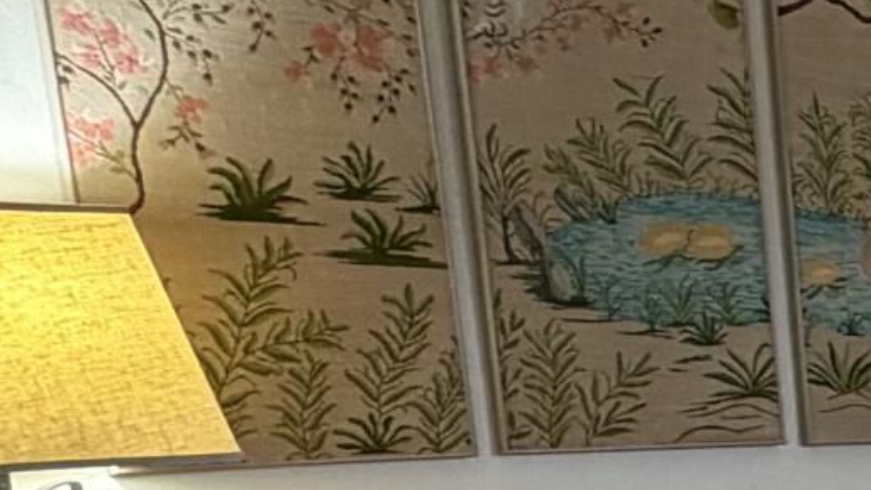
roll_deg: -0.3
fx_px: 2055
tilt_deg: -9.2
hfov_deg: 16.2
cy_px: 704
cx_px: 1889
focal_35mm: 89
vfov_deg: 13.0
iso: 320
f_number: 2.2
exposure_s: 1/60
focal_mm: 2.22
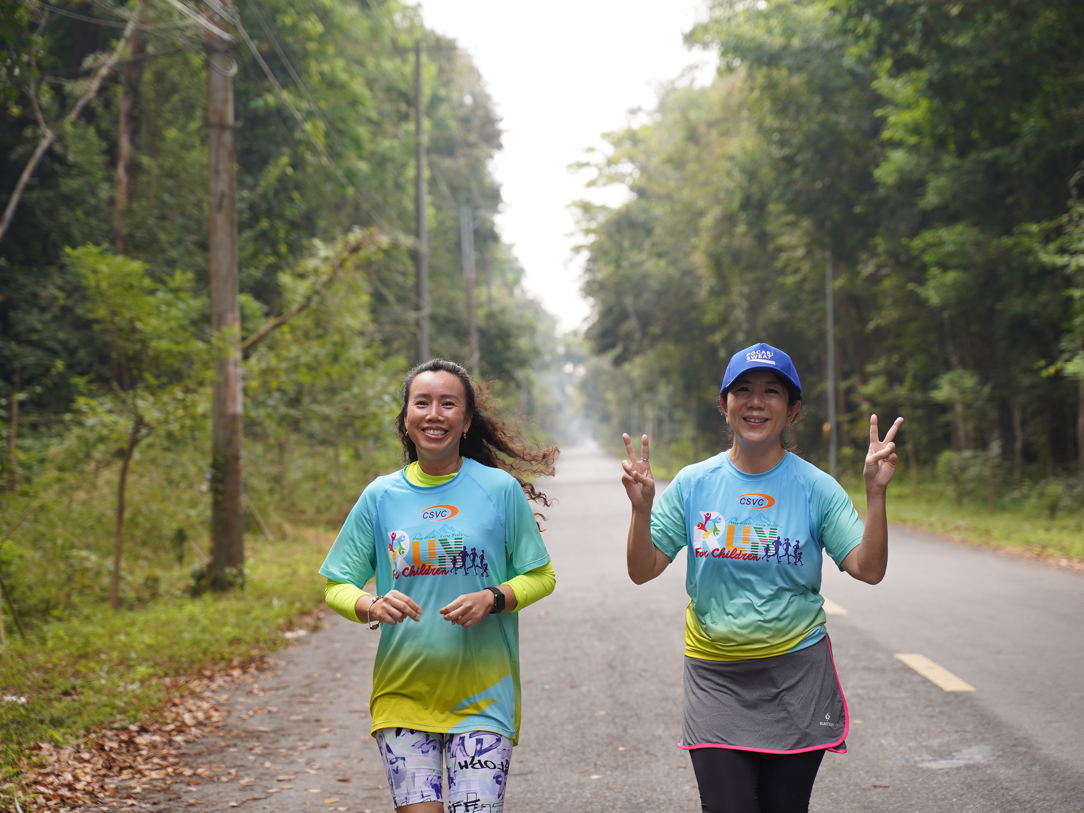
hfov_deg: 22.8
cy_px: 395
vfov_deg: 17.2
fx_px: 2693
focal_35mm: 86
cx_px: 550
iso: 500
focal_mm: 75
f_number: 4
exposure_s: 1/640
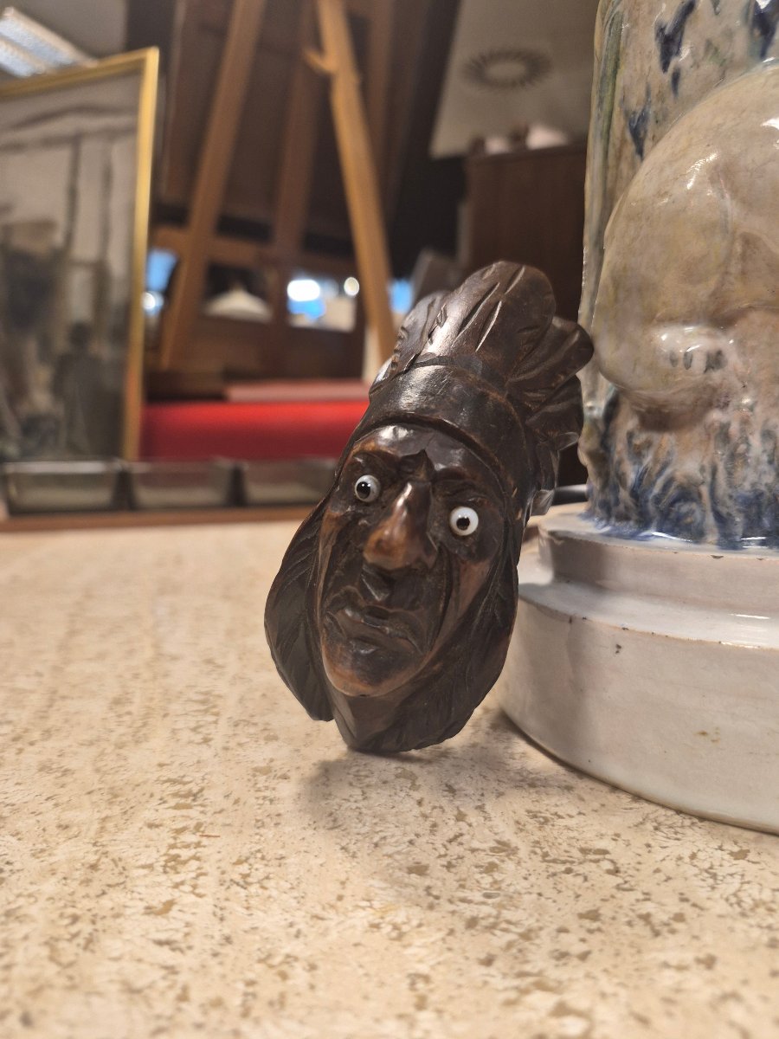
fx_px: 690
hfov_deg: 58.9
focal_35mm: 23
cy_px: 520
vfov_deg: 73.9
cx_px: 390
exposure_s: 1/100
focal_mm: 5.4
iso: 250
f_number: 1.8
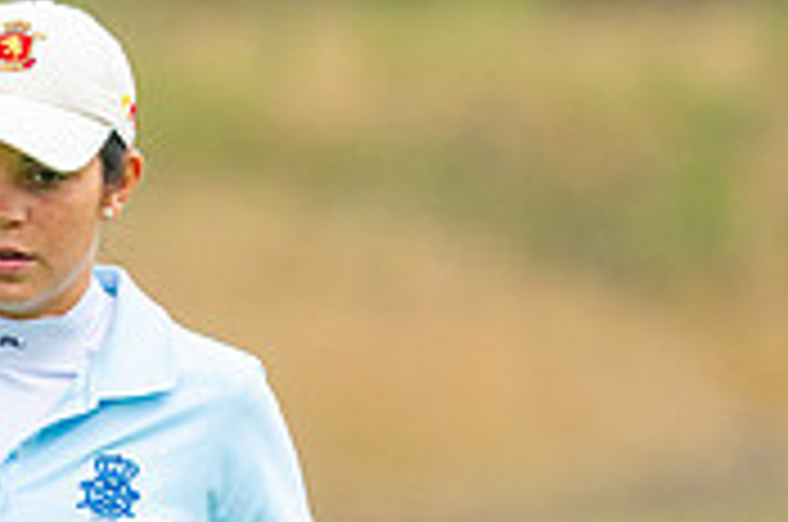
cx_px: -504
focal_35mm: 1492
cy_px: 706
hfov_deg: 1.4
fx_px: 32598
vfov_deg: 0.9
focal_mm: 300
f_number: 4.5
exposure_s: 1/2000
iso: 400
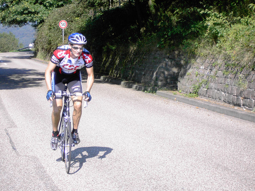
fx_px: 825
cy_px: 100
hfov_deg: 17.6
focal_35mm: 112
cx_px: 125
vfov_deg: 13.2
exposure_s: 1/320
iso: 100
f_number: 4.7
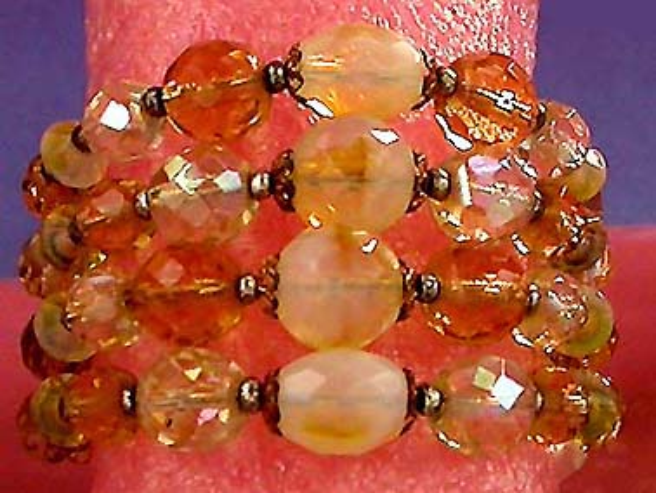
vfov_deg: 37.8
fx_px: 721
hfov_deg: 48.9
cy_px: 246
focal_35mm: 38
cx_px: 328
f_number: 2.6
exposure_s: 1/22.4
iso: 100
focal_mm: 7.85
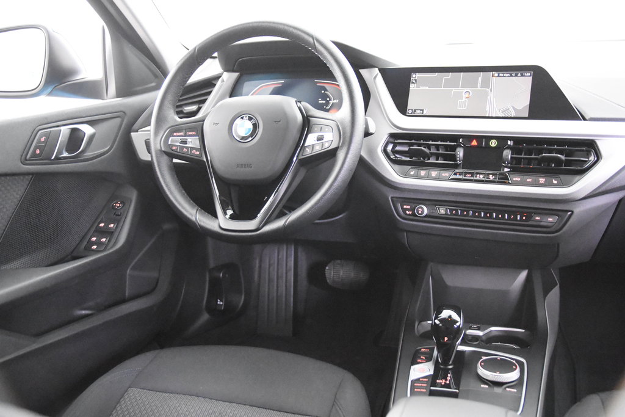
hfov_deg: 53.1
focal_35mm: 36
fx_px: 625
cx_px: 312
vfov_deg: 36.9
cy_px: 208
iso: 12800
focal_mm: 24
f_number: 3
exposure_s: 1/40
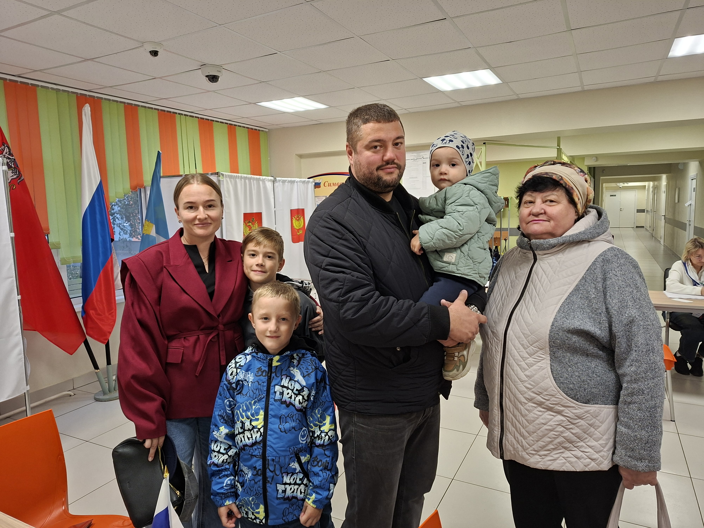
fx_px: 468
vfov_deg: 58.9
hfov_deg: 73.9
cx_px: 352
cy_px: 264
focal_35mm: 23
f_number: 1.8
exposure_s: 1/100
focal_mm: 5.54
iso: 250
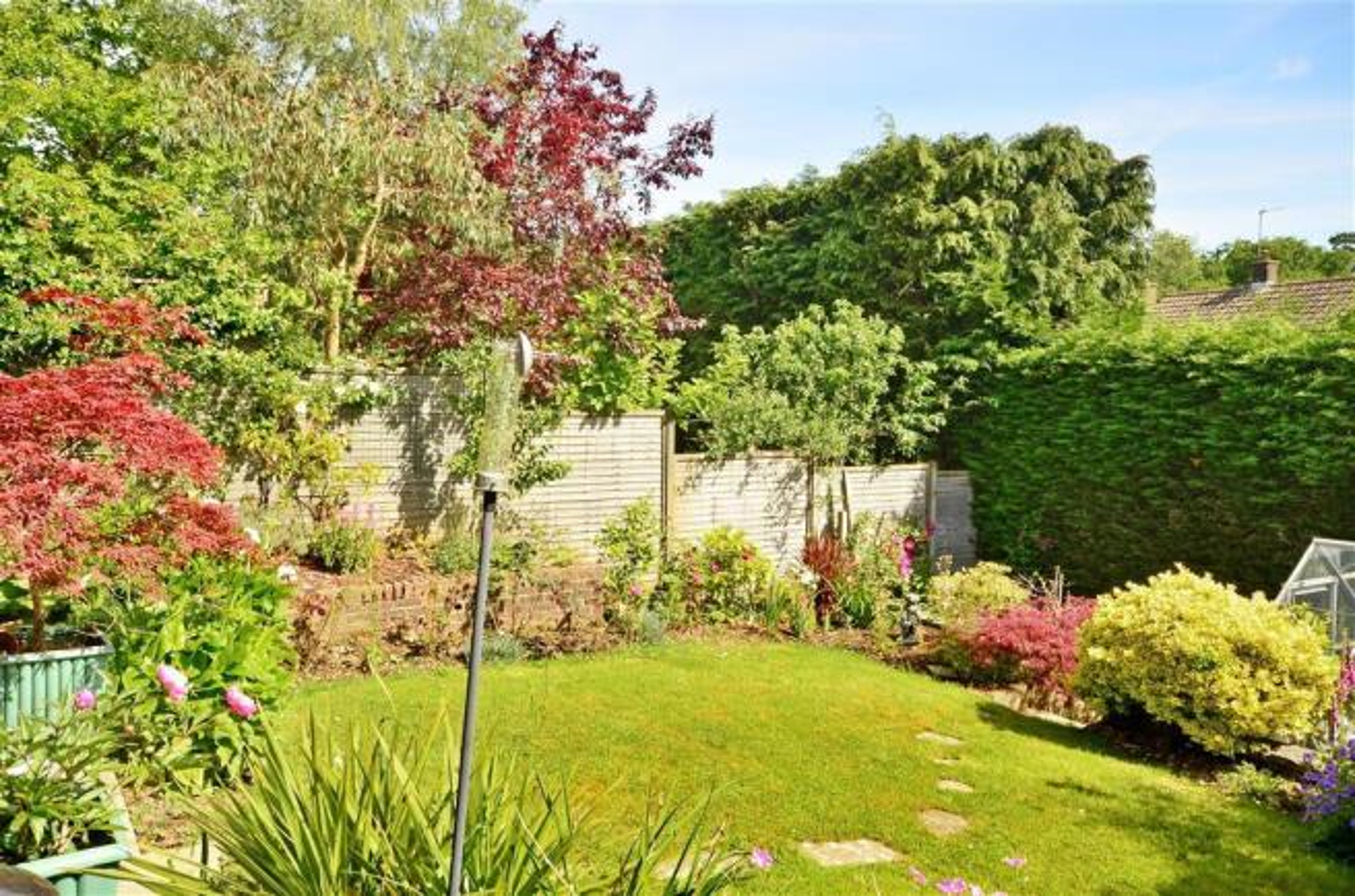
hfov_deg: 62.0
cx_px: 678
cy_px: 448
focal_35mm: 30
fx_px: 1126
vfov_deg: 43.4
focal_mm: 20
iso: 200
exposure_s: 1/40
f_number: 14
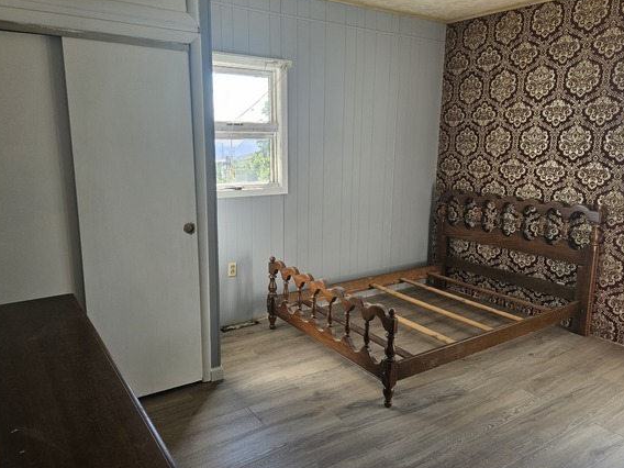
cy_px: 242
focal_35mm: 27
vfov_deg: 51.3
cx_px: 338
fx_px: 487
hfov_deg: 65.2
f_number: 1.8
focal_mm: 5.4
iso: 64
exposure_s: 1/180
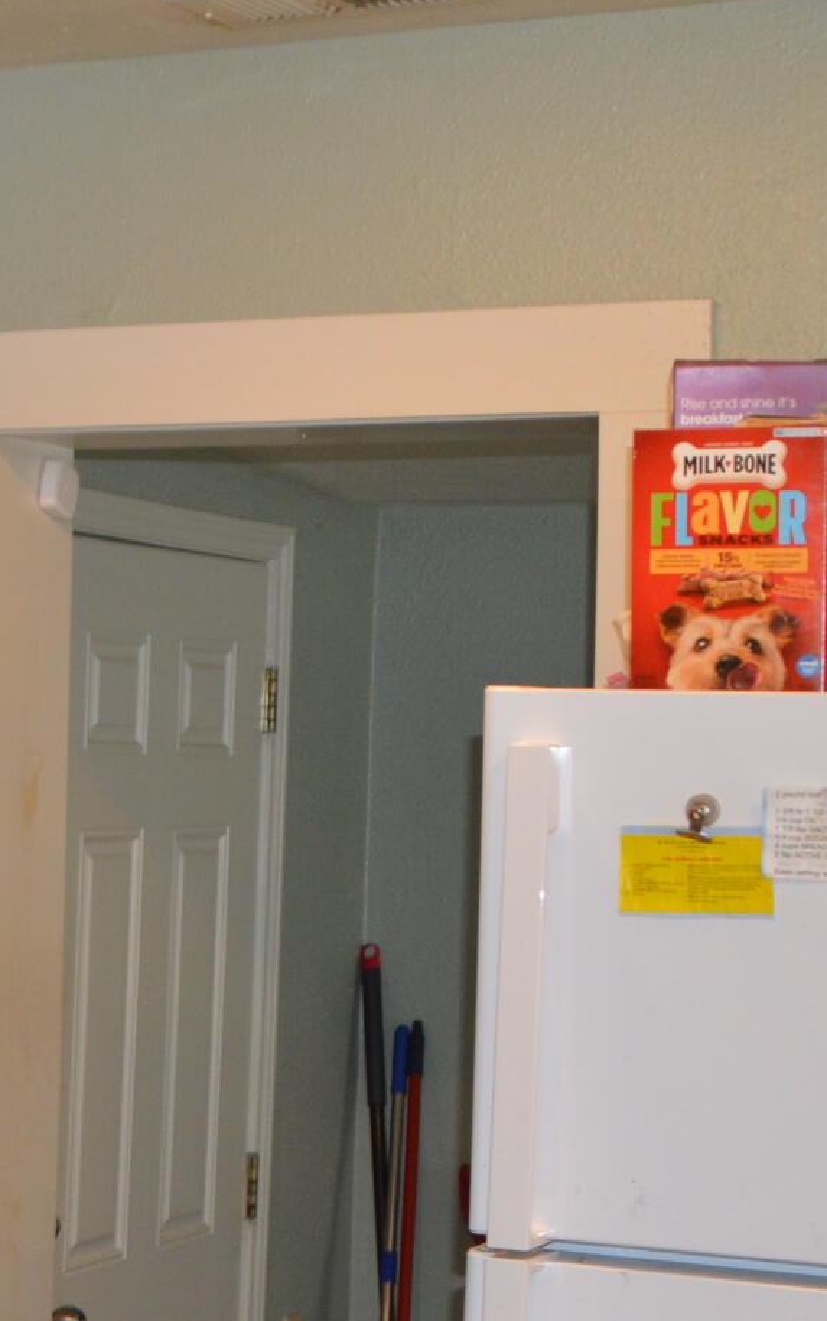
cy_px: 740
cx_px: -677
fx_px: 3243
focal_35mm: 90
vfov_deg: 23.0
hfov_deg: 13.1
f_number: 4
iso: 400
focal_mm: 18
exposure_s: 1/60
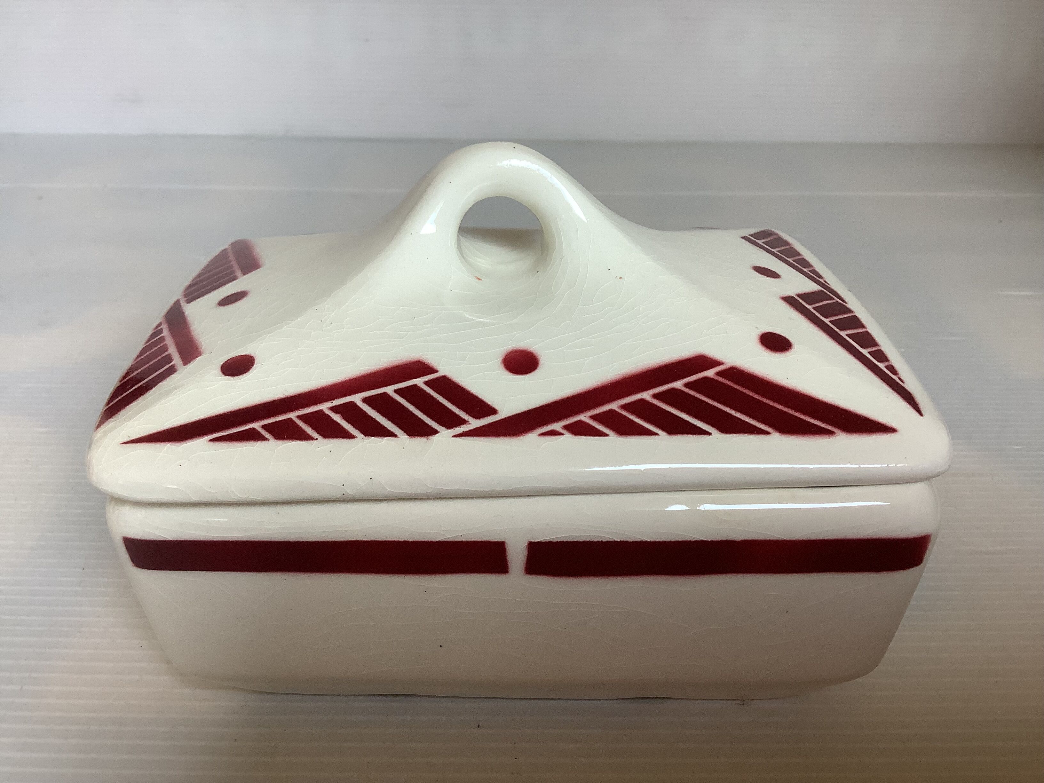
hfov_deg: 58.4
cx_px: 522
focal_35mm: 31
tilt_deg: -26.6
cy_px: 392
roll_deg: -0.2
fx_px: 935
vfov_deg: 45.4
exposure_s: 1/100
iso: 64
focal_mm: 3.3
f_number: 2.4
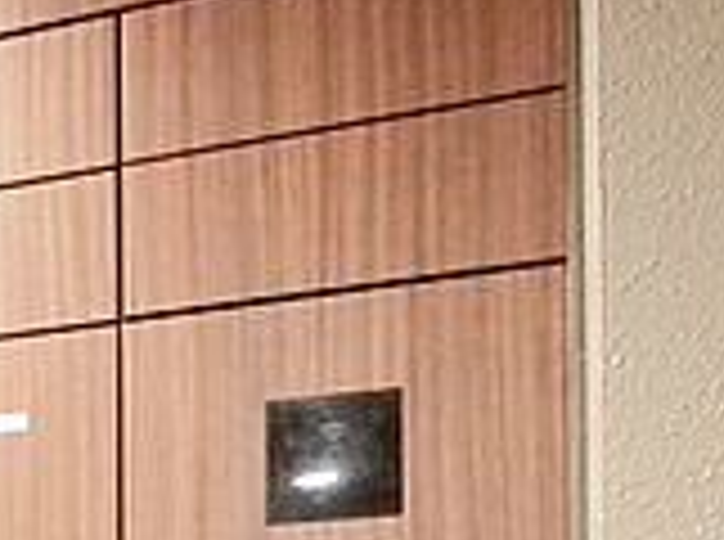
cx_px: -328
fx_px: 1482
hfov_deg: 22.9
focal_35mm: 71
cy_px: 842
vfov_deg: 18.1
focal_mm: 4.06
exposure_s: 1/13
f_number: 2.7
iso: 1600
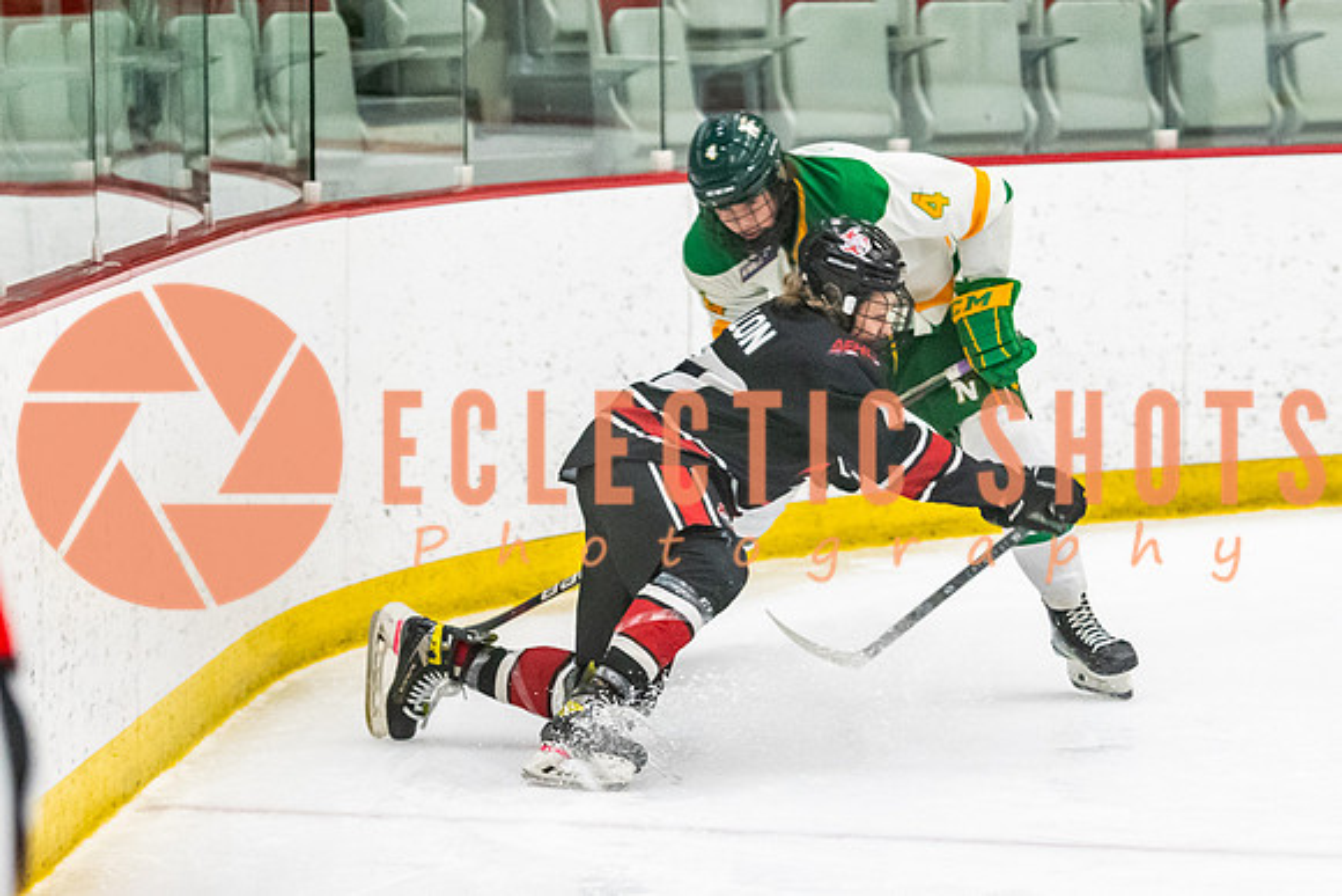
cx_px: 942
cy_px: 448
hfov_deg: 9.1
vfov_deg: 6.1
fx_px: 8449
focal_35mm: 227
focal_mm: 105
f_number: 2.8
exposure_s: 1/640
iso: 3200
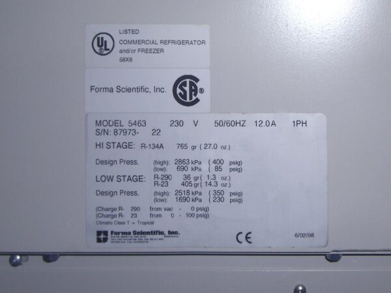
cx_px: 196
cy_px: 146
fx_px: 429
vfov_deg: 37.7
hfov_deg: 49.0
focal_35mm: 38
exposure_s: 1/60
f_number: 4.3
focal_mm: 6.2
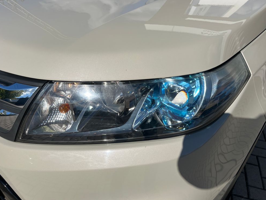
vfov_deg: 51.4
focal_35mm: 27
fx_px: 208
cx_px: 132
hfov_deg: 65.3
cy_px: 103
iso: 50
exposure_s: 1/6897
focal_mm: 5.1
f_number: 1.6
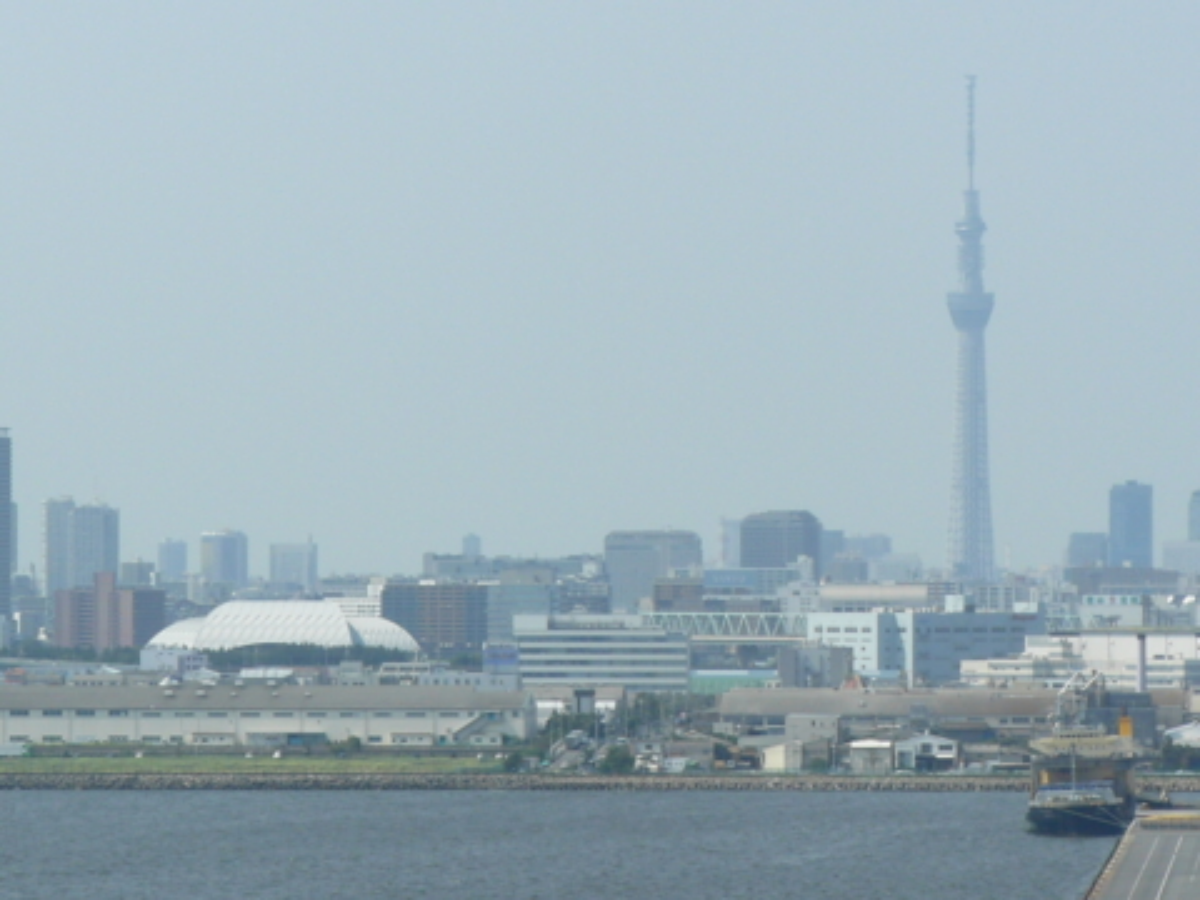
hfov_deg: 7.3
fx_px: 9464
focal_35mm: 273
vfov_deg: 5.4
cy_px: 450
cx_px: 600
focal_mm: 30.4
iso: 100
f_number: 6.3
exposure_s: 1/400
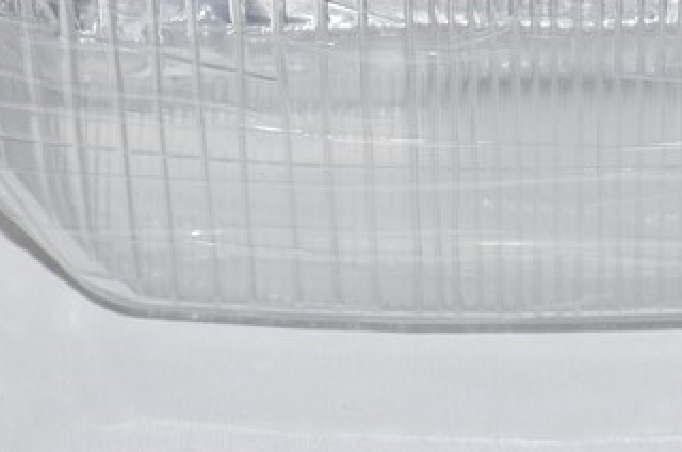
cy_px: -322
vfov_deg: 4.6
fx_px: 5516
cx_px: 614
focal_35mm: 292
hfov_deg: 7.1
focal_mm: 55
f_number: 16
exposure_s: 1/100
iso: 160
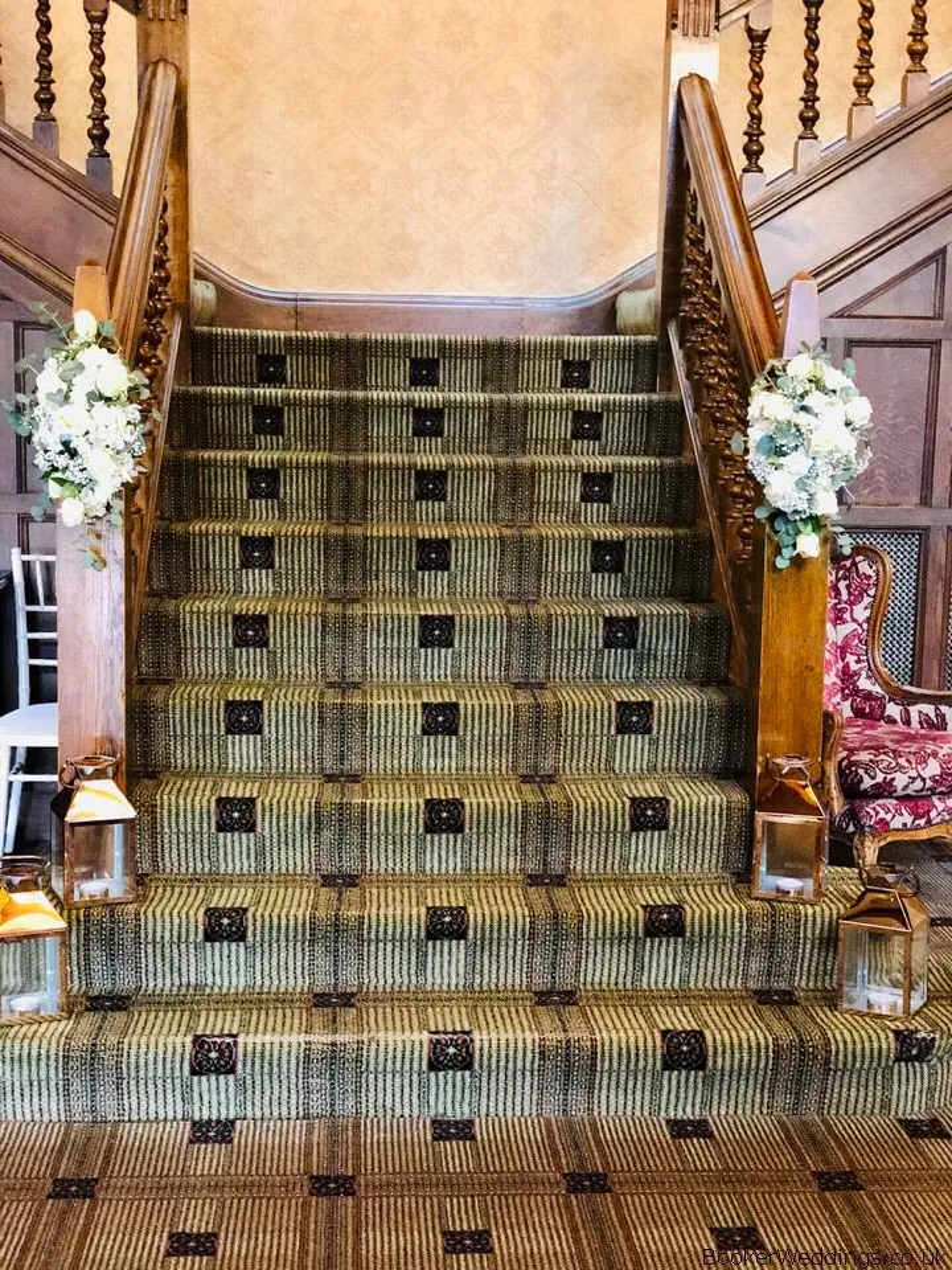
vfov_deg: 36.8
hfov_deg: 28.0
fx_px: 1907
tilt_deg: -7.2
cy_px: 635
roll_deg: -0.3
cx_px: 476
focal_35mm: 52
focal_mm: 6
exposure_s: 1/8
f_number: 2.4
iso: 250
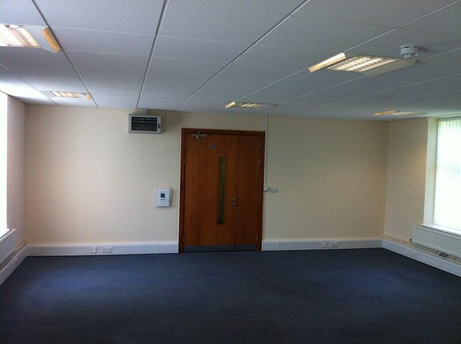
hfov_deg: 52.7
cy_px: 172
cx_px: 230
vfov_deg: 40.6
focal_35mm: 35
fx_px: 465
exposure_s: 1/120
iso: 125
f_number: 2.8
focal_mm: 3.85
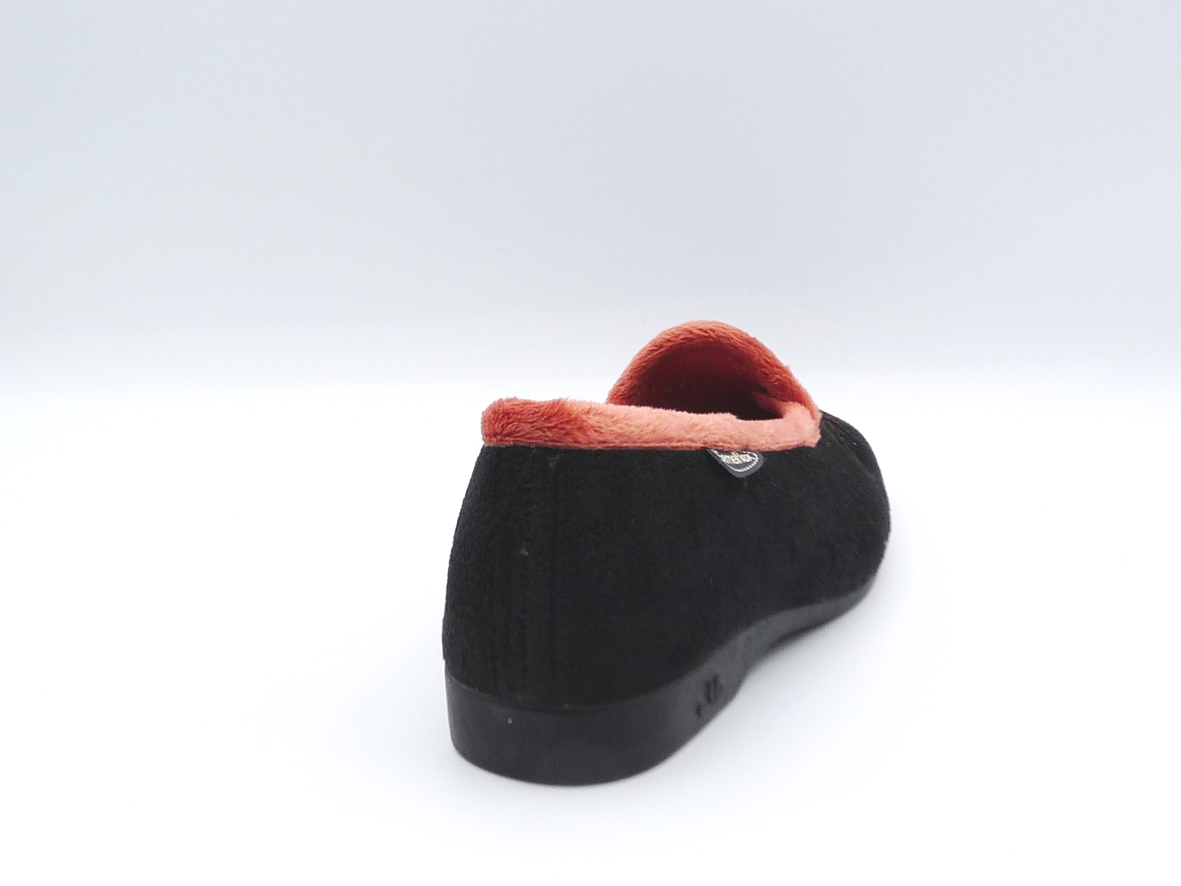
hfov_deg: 38.2
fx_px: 1706
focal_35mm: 50
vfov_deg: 29.1
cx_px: 590
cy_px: 443
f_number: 4
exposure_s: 1/200
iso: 100
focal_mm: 4.9
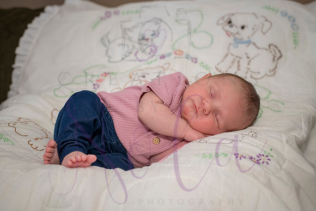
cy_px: 106
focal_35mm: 50
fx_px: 439
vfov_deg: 27.0
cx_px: 158
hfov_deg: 39.6
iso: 800
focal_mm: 50
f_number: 4
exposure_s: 1/250
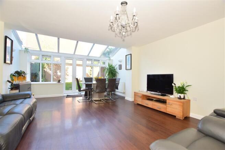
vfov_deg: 77.3
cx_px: 112
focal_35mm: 15
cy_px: 75
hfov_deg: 100.4
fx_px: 94
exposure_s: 1/125
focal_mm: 10
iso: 500
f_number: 5.6
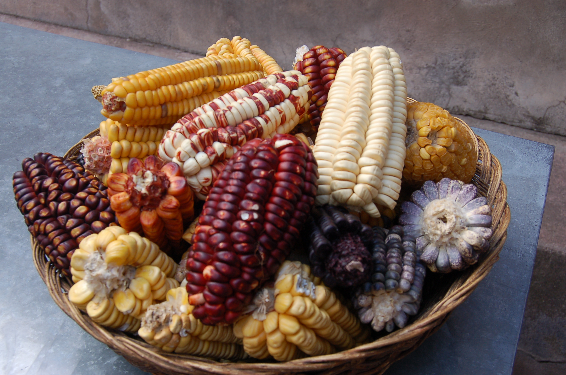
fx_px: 659
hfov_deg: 46.5
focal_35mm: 42
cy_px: 188
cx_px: 283
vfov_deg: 31.8
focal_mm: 28
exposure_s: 1/80
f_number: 8
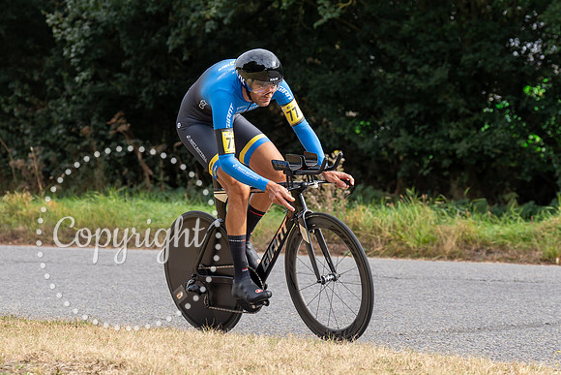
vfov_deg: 8.5
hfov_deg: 12.8
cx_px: 260
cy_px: 132
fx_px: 2503
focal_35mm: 161
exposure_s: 1/1000
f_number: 4
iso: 100
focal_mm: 95
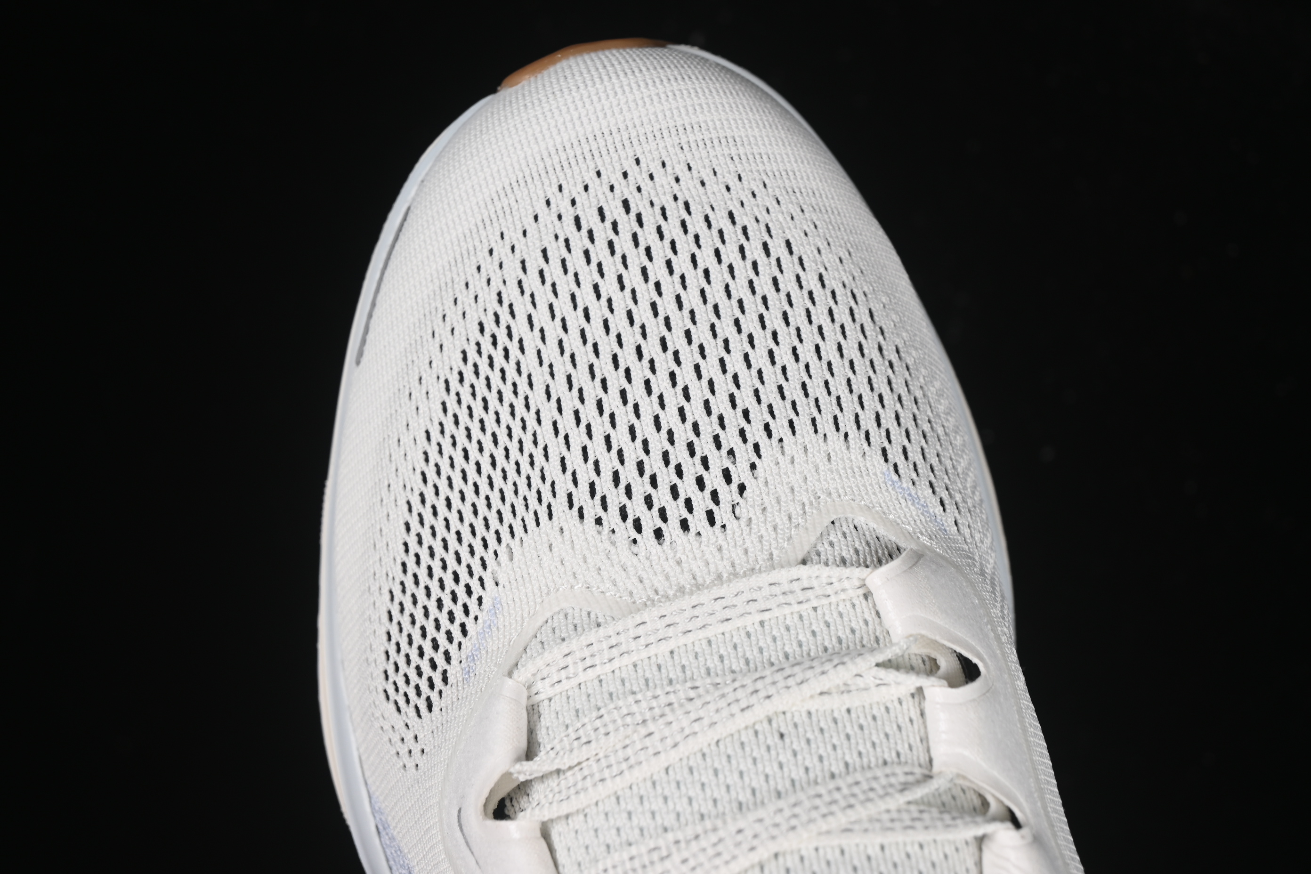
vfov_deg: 18.2
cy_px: 437
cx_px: 656
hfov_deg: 27.0
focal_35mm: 75
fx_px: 2731
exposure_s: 1/80
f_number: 7.1
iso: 160
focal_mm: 50
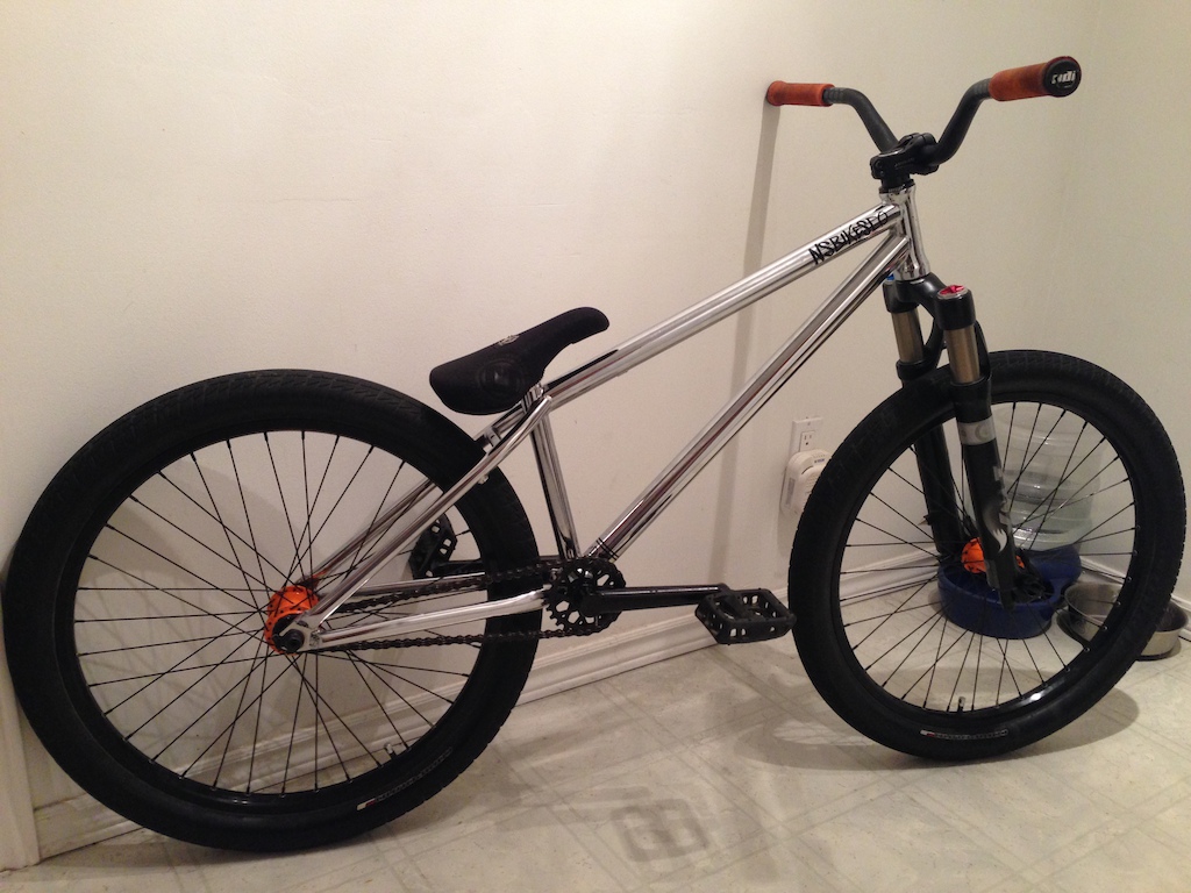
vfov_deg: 42.9
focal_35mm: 33
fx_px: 1135
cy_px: 446
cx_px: 596
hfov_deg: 55.4
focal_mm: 4.12
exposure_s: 1/20
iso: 160
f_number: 2.4
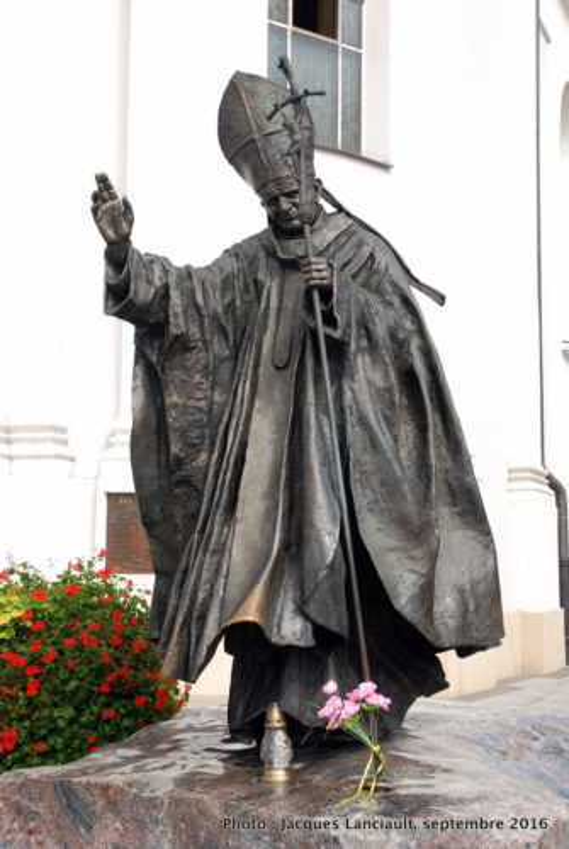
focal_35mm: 51
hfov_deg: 26.6
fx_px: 1205
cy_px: 424
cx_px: 284
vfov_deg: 38.8
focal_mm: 34
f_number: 6.3
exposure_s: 1/160
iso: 100
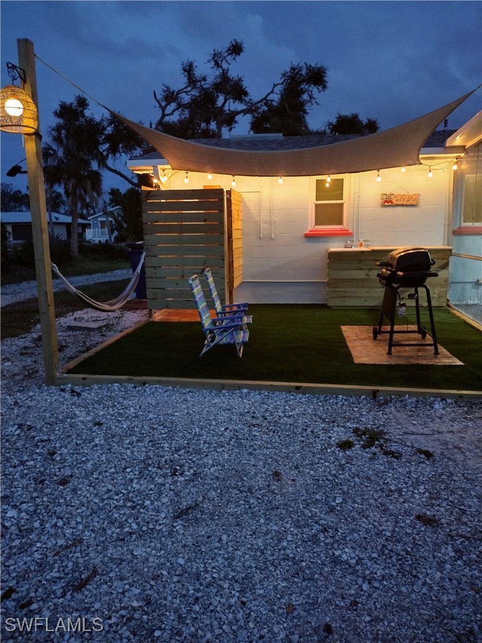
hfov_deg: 51.4
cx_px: 241
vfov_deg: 65.3
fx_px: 501
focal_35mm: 27
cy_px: 322
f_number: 1.7
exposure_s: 1/17.1
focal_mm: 4.71
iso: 1588
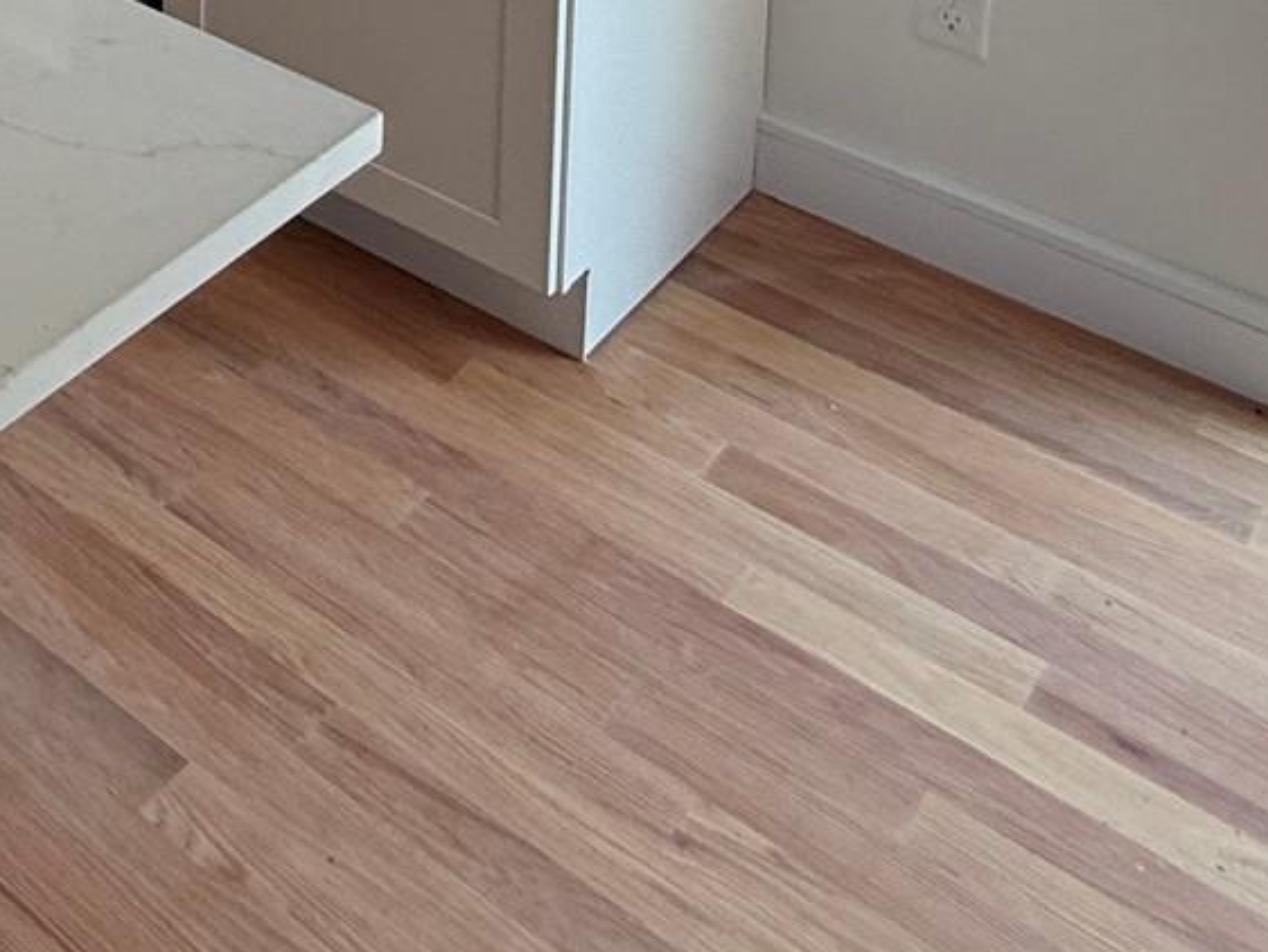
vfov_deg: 20.7
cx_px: -472
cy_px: -722
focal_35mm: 51
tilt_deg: -6.0
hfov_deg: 28.8
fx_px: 1869
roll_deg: +0.7
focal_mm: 2.22
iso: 64
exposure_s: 1/120
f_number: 2.2
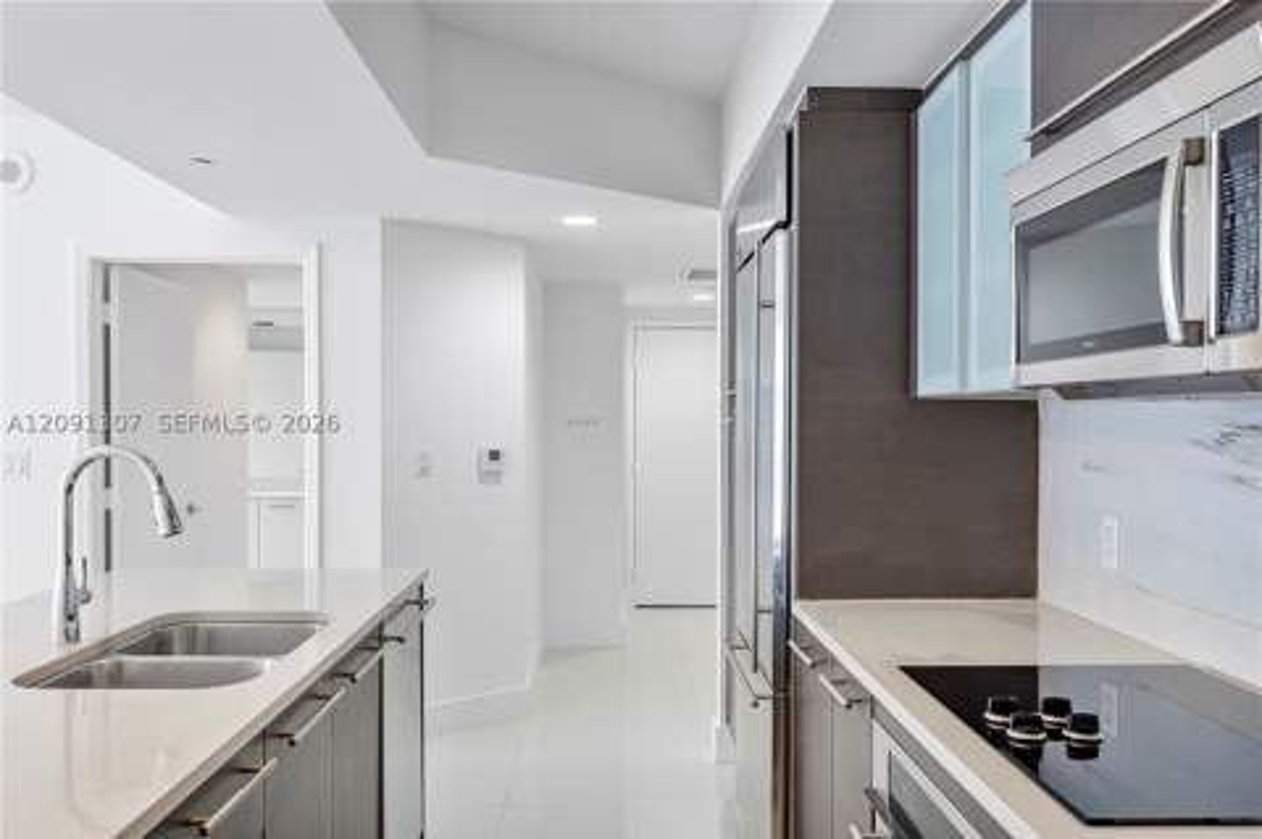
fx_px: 1051
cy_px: 420
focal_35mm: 30
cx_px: 631
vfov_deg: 43.5
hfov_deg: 62.0
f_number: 8
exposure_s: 1/20
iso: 640
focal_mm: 30
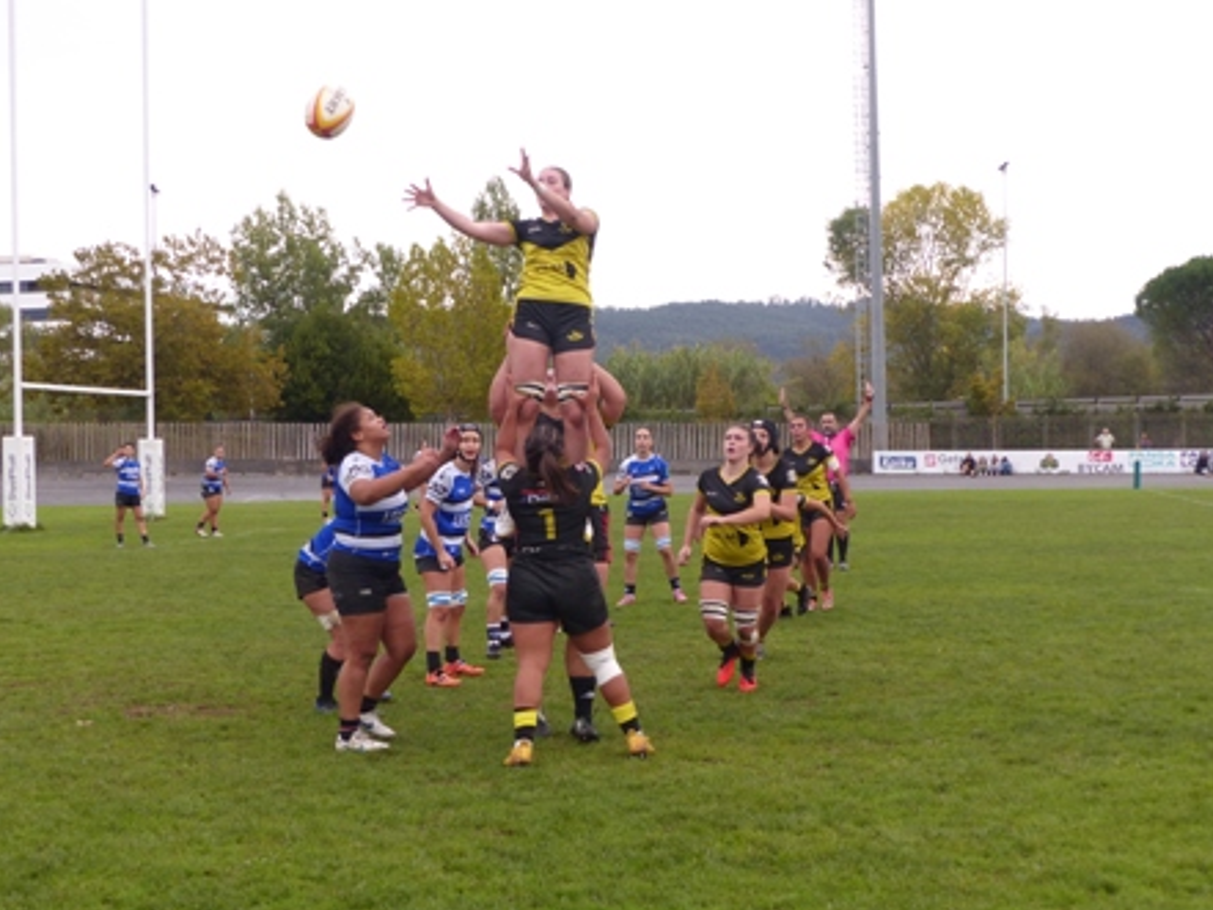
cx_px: 597
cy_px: 469
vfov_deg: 27.0
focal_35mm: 54
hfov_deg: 35.5
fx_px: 1893
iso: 160
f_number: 2.8
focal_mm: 9.1
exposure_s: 1/500
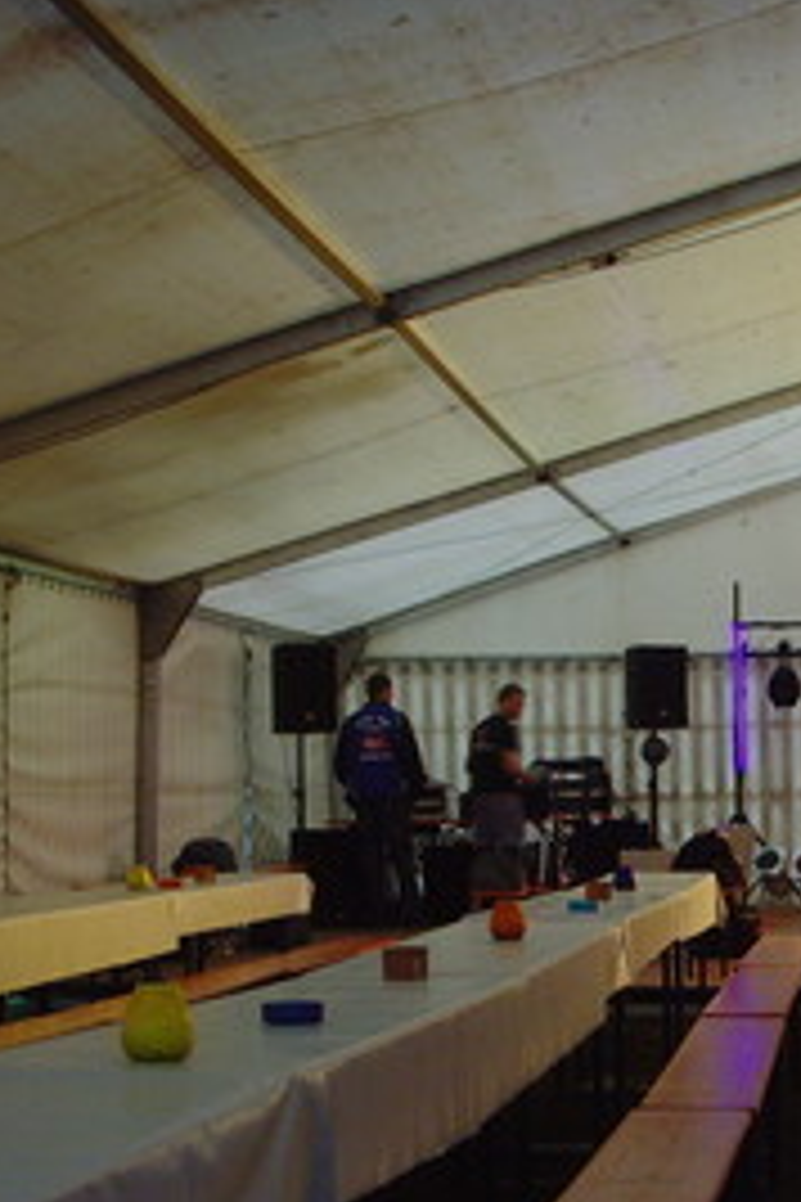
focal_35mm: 76
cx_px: 891
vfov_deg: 26.4
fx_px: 2536
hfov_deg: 17.3
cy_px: 835
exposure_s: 1/8
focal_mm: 6.6
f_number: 3.5
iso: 200
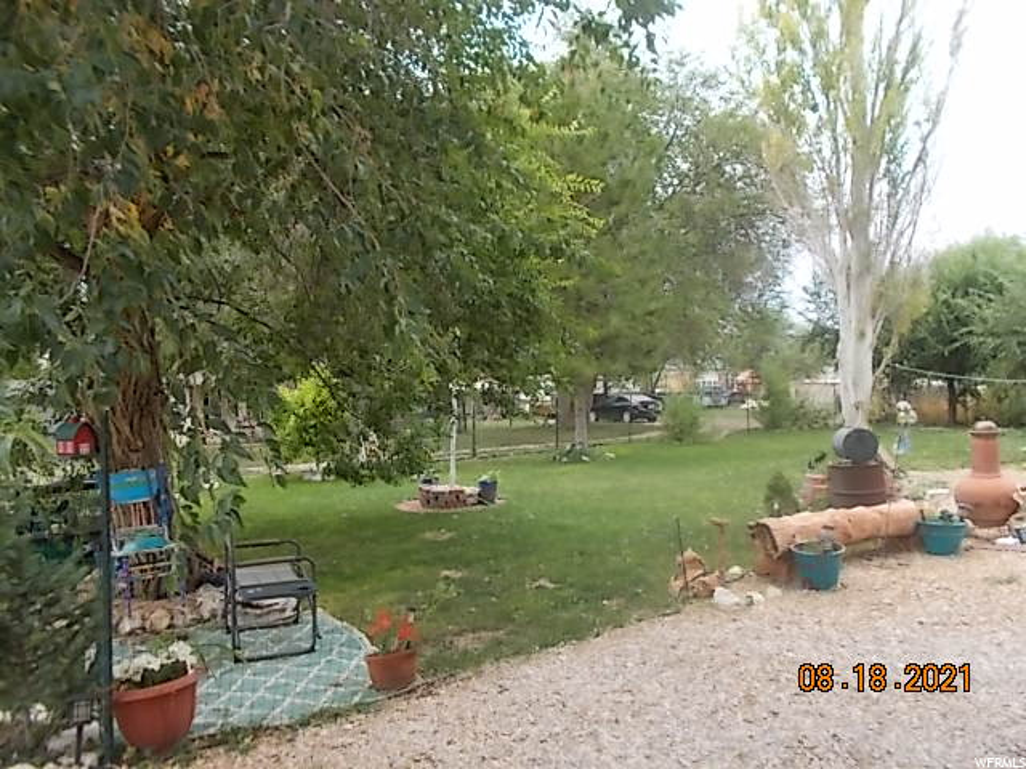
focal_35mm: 26
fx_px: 771
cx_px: 513
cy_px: 384
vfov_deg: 53.1
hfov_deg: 67.3
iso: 80
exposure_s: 1/200
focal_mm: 4.6
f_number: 3.2
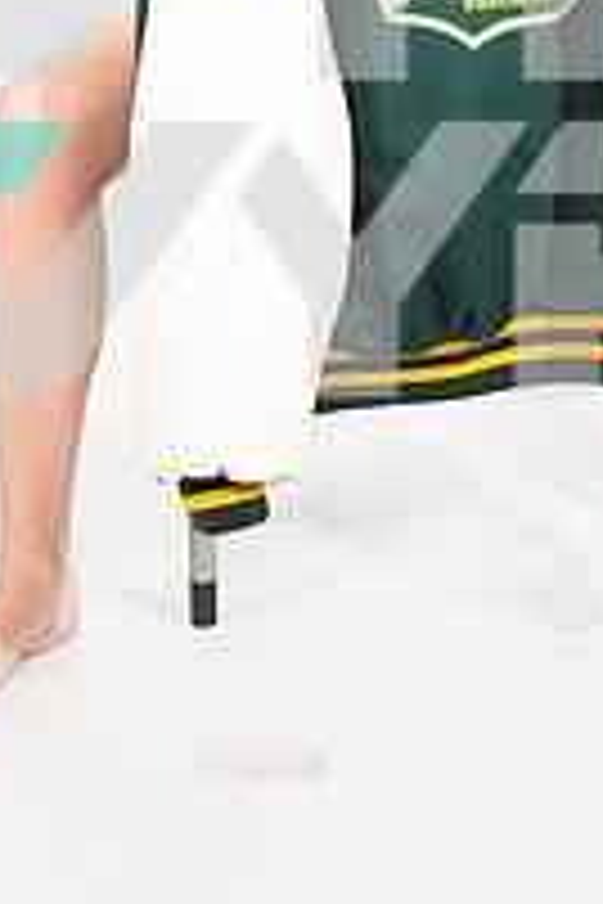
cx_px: 472
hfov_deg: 16.0
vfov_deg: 22.7
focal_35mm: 85
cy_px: -54
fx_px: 2135
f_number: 6.3
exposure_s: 1/250
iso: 160
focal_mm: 38
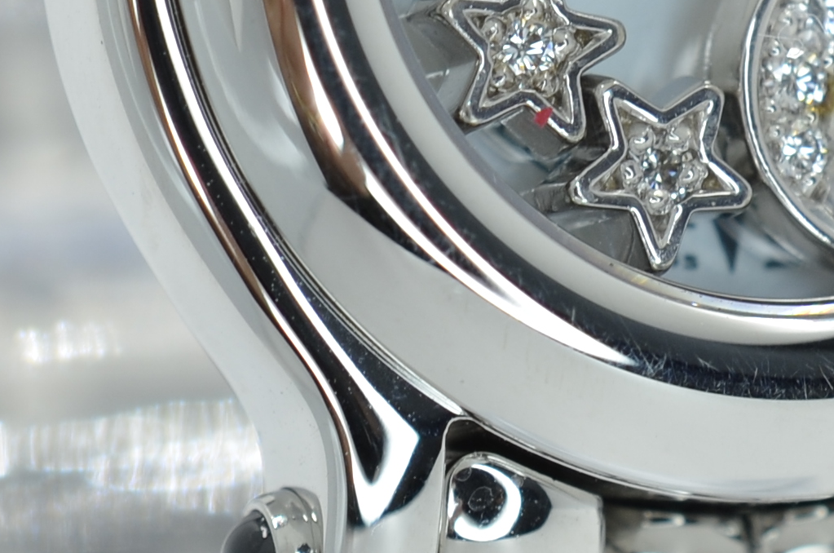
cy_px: -72
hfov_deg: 7.1
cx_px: 488
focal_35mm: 289
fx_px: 6683
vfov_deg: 4.7
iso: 125
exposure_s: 1/50
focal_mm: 40
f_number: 8
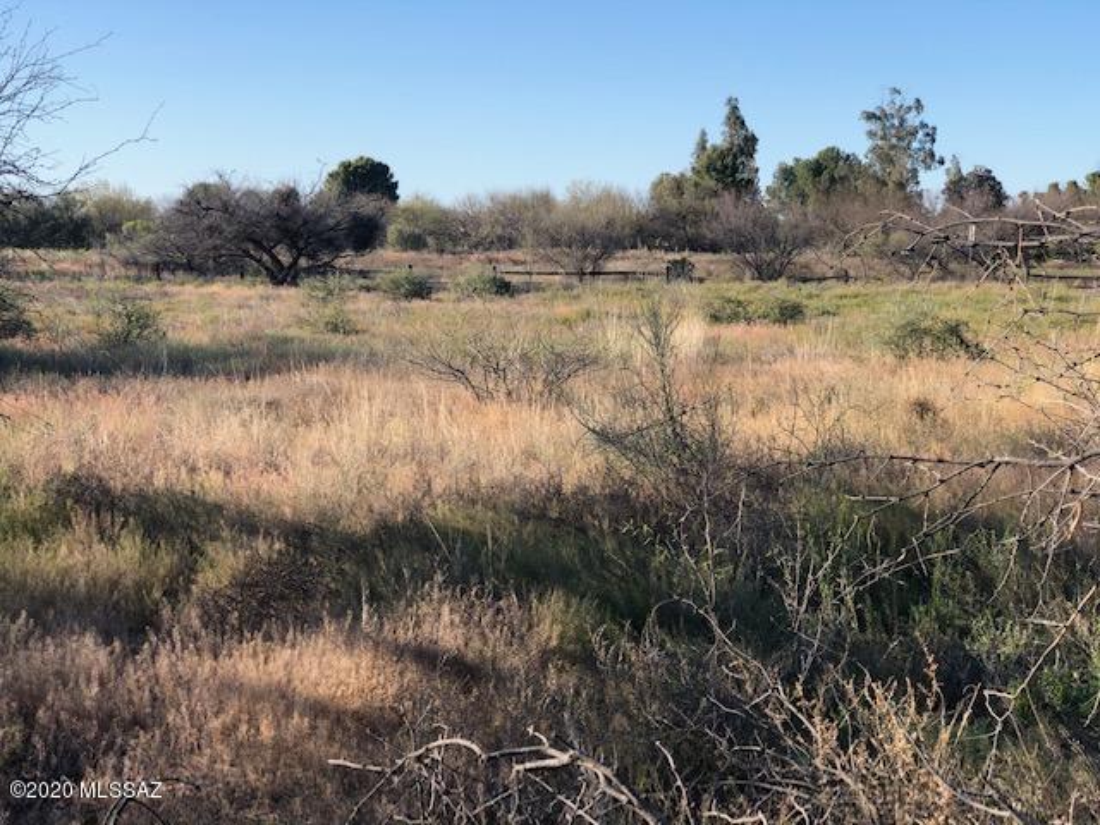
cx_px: 550
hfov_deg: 33.8
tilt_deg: -6.8
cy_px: 412
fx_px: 1811
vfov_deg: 25.7
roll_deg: +0.1
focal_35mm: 57
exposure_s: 1/343
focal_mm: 6.6
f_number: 2.8
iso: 20
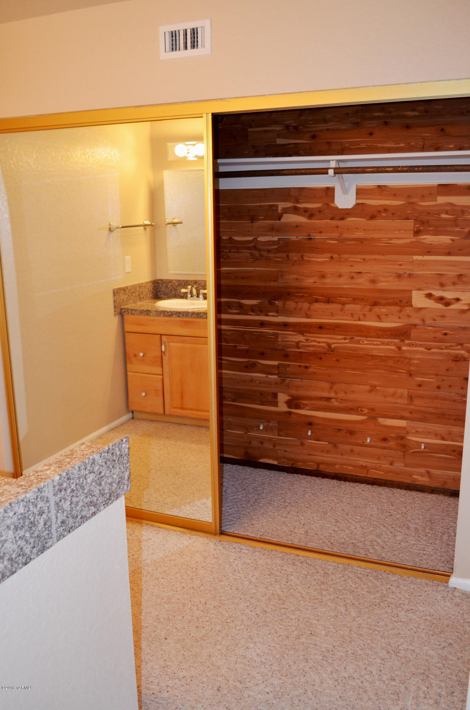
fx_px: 649
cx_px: 235
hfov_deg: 39.8
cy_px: 355
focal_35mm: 33
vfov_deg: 57.3
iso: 640
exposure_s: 1/60
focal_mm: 22
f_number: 3.8
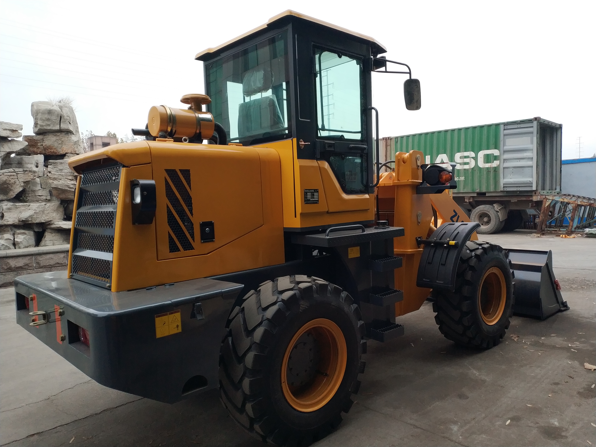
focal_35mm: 32
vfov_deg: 44.2
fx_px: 551
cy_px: 224
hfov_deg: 56.8
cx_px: 298
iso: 269
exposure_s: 1/100
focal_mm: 4.5
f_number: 2
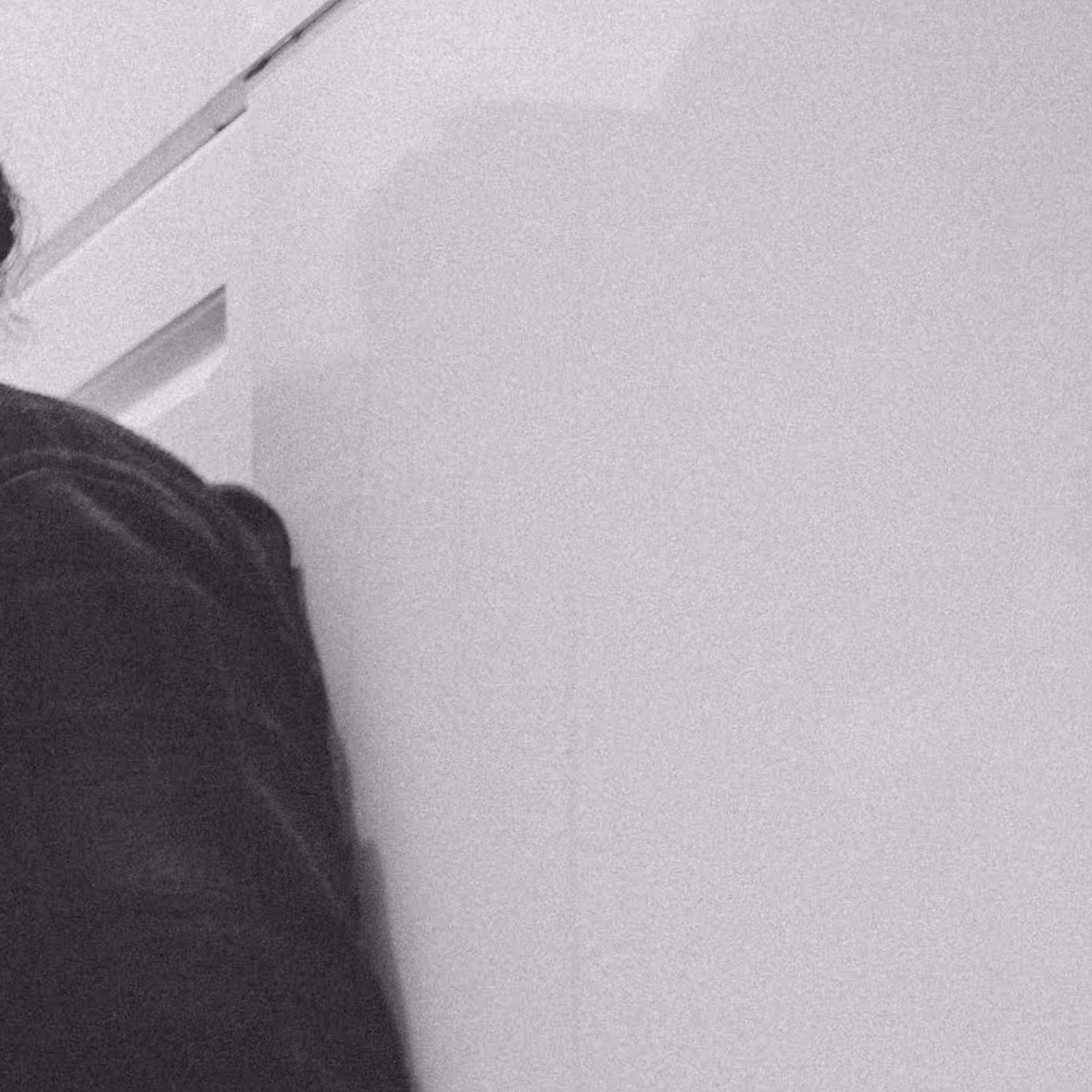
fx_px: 4568
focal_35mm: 128
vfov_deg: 13.4
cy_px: 1139
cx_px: -1129
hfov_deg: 12.0
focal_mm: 35
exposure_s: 1/30
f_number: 2.2
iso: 250
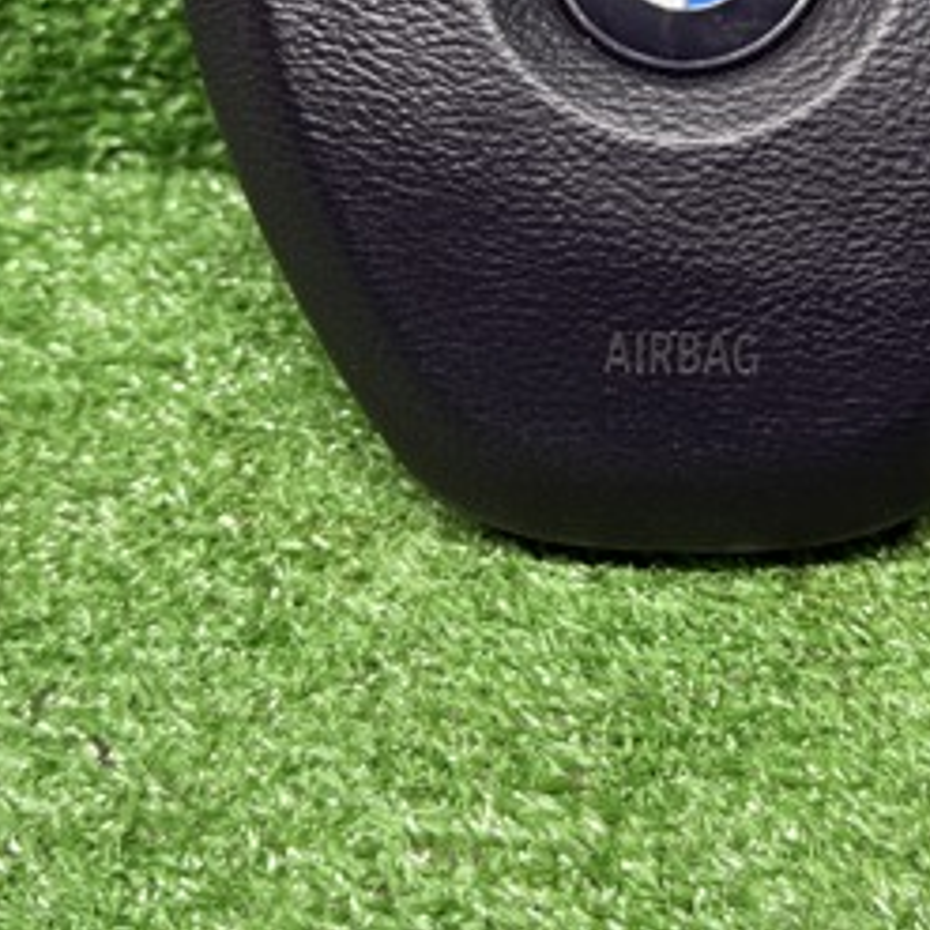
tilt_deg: -30.9
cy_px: 166
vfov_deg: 30.2
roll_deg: +1.2
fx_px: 1672
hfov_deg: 30.8
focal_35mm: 55
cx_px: 629
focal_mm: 6.76
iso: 250
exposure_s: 1/50
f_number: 1.78
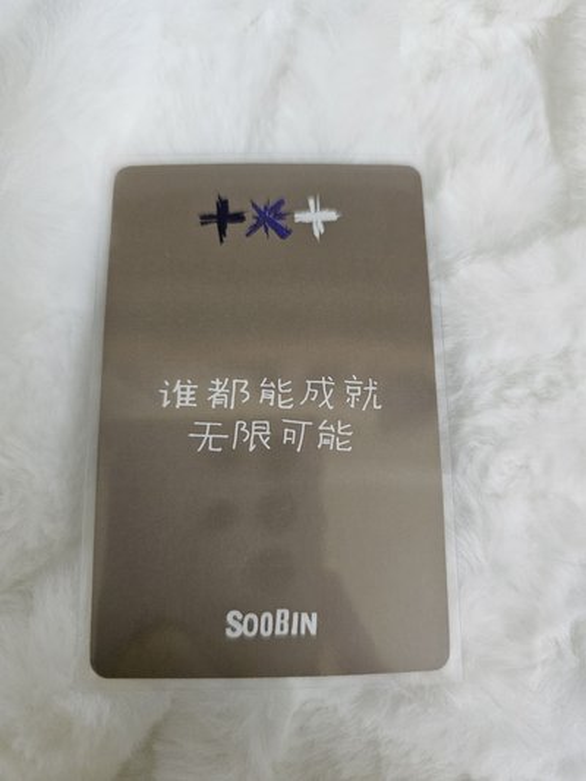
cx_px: 293
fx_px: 519
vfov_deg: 73.9
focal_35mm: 23
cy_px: 390
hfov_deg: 58.9
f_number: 1.7
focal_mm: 6.3
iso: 800
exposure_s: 1/120
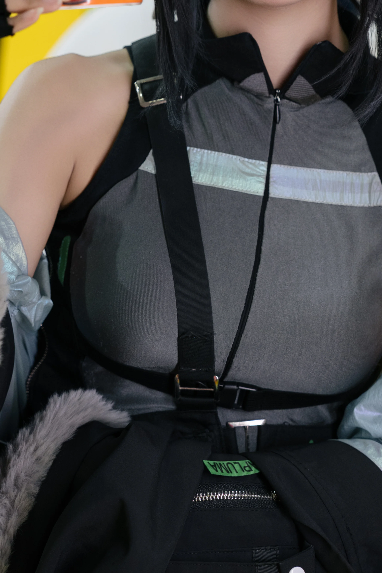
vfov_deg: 14.5
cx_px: 203
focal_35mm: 140
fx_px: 2228
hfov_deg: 9.8
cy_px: 53
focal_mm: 70
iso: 500
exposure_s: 1/160
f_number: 2.8
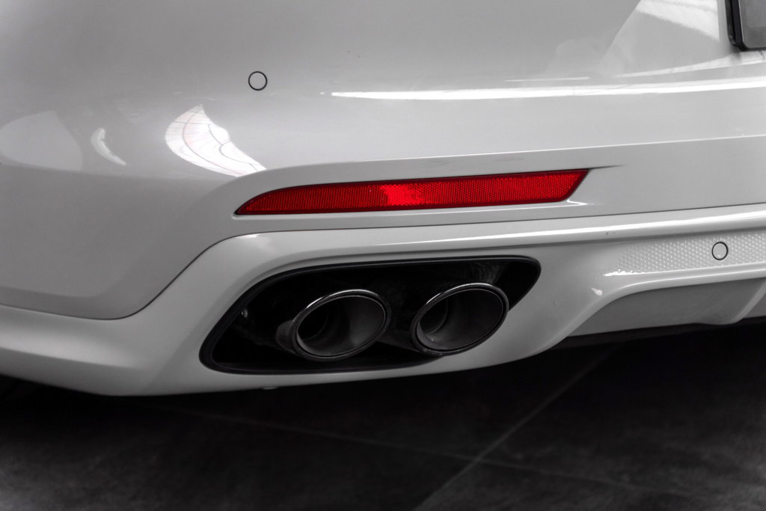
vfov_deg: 13.8
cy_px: 256
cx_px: 383
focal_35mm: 99
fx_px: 2107
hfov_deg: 20.6
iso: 320
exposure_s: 1/100
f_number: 2.8
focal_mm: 66
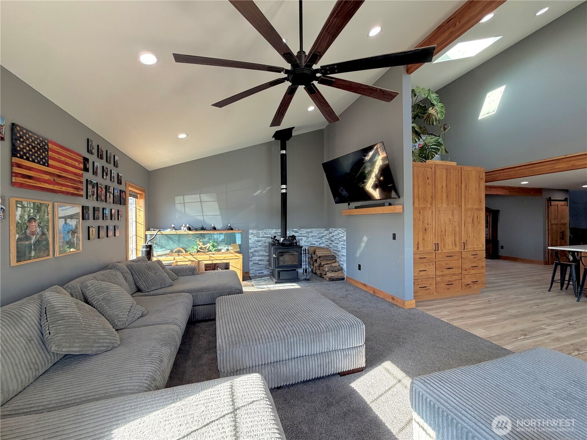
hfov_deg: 102.1
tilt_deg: -0.6
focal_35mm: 14
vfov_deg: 85.7
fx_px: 237
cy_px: 220
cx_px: 294
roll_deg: +0.6
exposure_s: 1/121
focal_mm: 2.22
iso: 100
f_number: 2.2
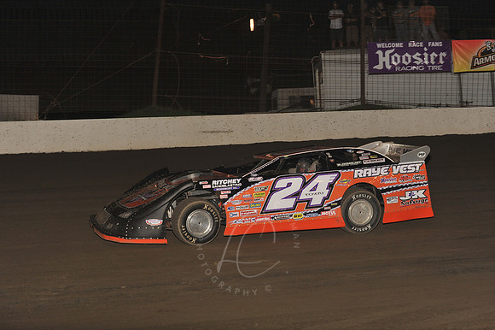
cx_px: 248
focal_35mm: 80
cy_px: 165
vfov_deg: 17.0
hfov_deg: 25.4
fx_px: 1099
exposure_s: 1/320
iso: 800
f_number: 6.3
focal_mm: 80
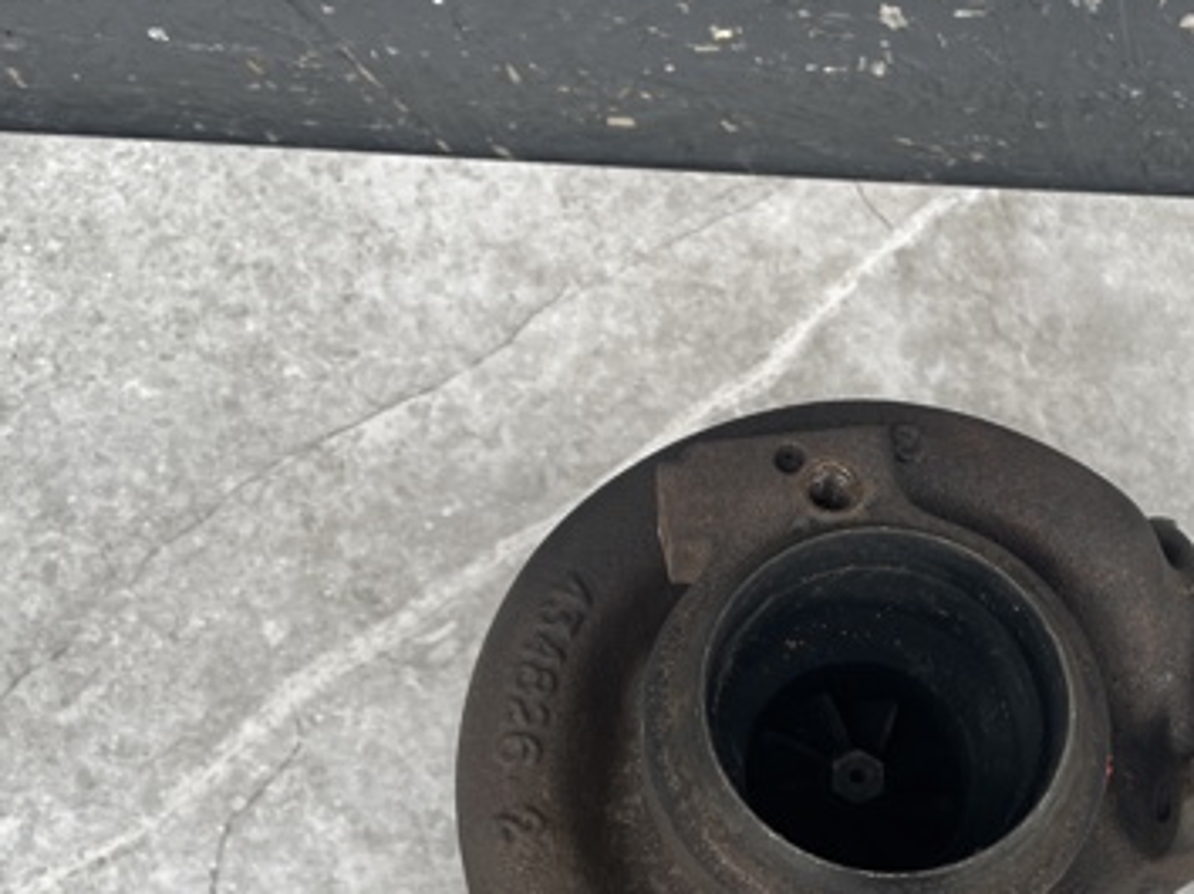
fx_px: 1620
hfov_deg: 39.5
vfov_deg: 30.0
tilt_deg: -75.8
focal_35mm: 47
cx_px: 877
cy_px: 730
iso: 50
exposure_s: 1/121
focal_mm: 4.2
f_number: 1.6
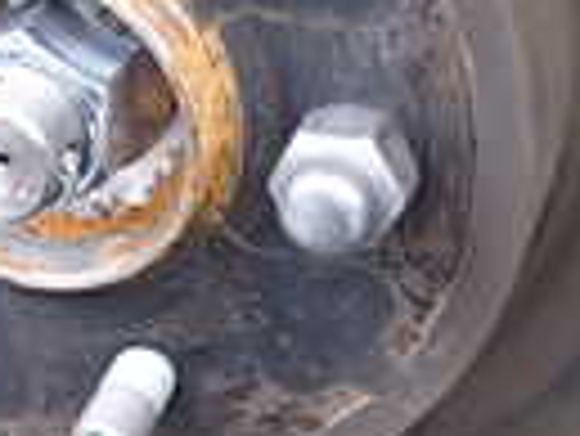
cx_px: -9
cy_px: -108
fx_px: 2331
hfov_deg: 14.0
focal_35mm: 139
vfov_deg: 10.5
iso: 200
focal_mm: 5.4
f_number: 2.3
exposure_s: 1/30
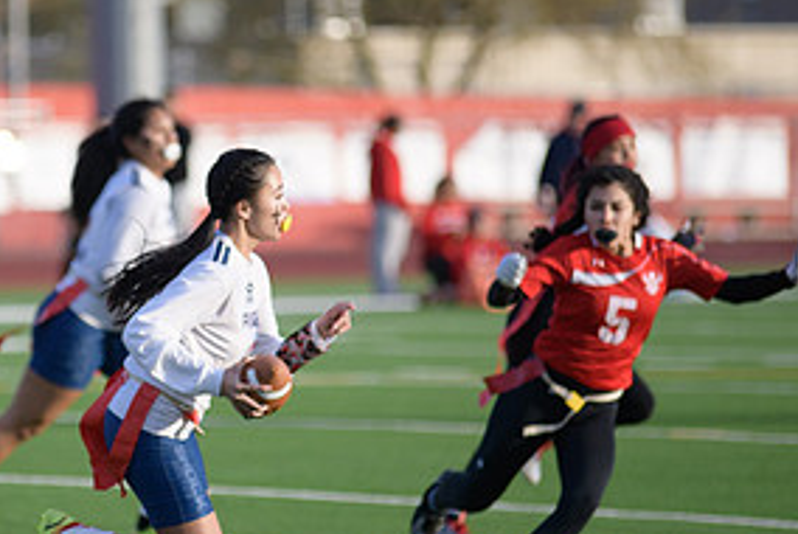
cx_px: 152
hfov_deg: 5.6
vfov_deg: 3.8
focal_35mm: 367
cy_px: 288
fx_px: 8143
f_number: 2.8
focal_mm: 180
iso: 640
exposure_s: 1/4000
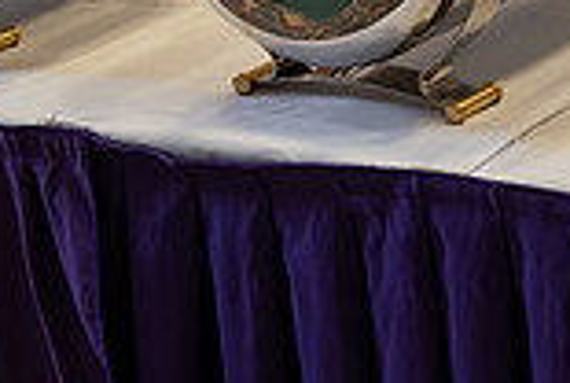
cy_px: -68
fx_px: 3078
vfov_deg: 7.1
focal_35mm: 194
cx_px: 986
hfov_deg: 10.1
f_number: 3.5
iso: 500
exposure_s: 1/80
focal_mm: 52
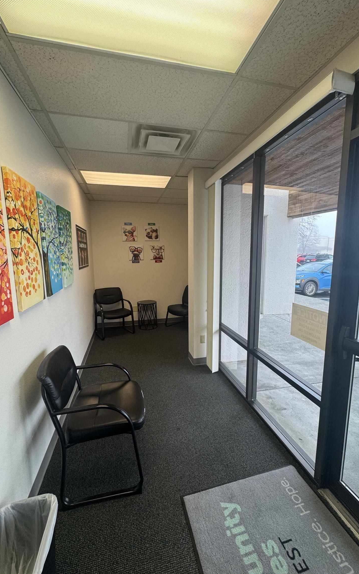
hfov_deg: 74.8
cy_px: 287
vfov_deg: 101.5
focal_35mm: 15
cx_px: 184
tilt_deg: -6.0
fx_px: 235
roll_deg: +1.3
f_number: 2.2
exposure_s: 1/120
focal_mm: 2.22
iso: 125
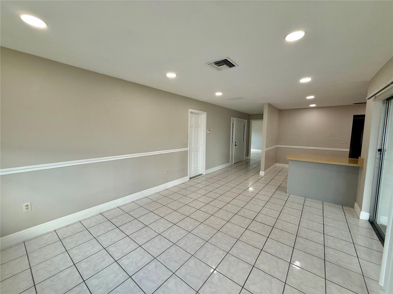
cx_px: 196
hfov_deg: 102.1
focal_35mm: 14
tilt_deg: -5.4
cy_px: 147
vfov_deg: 85.7
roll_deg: -0.6
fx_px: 159
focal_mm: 2.22
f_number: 2.2
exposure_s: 1/120
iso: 100
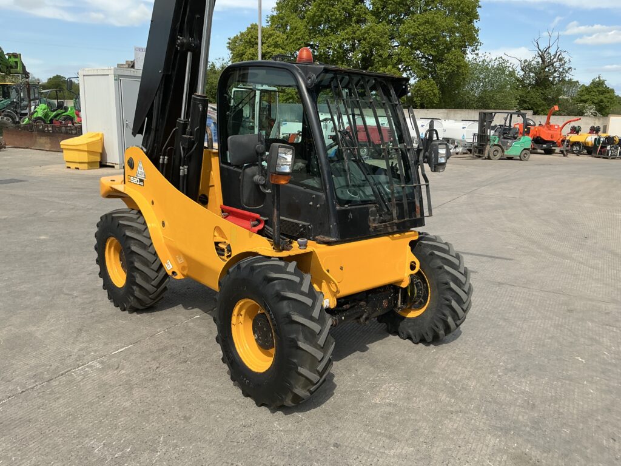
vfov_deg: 49.7
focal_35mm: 28
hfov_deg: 63.4
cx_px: 310
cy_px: 233
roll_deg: -2.1
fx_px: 502
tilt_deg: -6.9
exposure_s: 1/1451
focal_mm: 3
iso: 25
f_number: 1.8
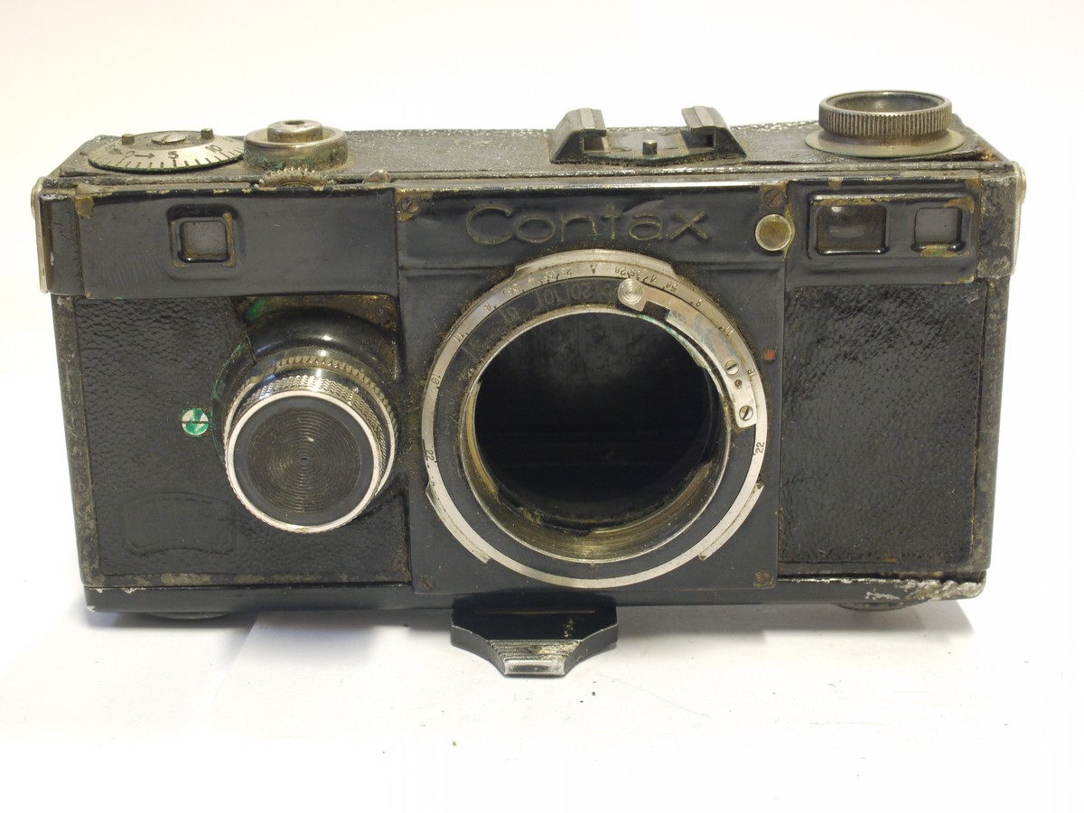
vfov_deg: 24.4
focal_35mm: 60
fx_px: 1879
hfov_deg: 32.2
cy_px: 406
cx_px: 542
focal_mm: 30
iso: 400
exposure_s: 1/5
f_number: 9
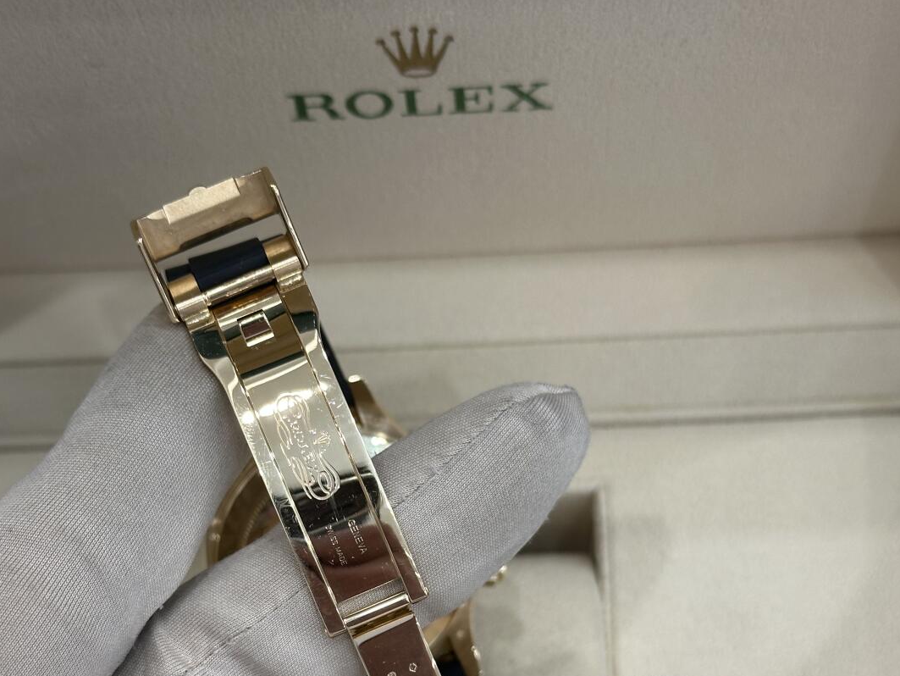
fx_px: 1691
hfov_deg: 29.8
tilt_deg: -70.1
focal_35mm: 65
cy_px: 553
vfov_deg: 22.3
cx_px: 453
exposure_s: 1/50
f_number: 1.78
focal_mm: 6.86
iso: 40
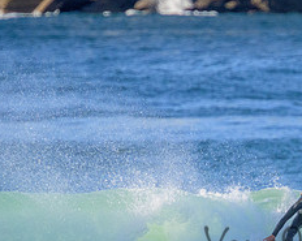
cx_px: 338
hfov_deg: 1.0
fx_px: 16791
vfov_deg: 0.8
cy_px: 235
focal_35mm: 1881
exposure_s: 1/2000
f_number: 11
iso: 2800
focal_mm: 800
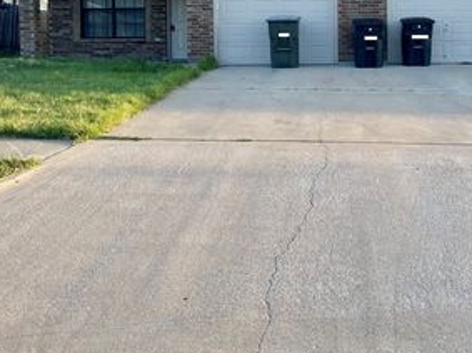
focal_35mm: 46
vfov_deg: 30.6
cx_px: 355
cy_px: 61
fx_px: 627
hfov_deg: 40.1
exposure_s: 1/737
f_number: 1.6
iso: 50
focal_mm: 5.1
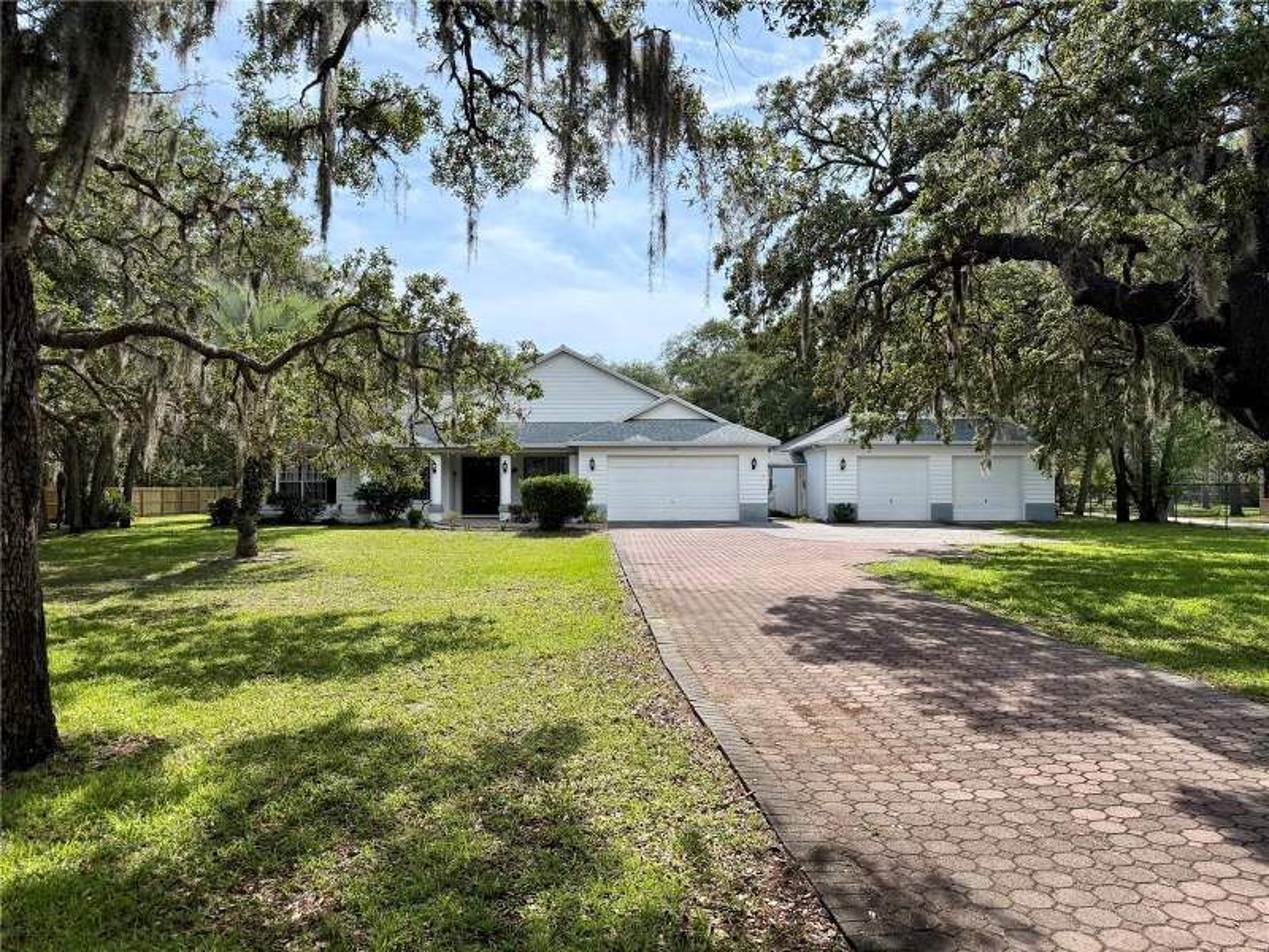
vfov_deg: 56.8
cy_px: 476
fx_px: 880
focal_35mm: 24
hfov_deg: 71.6
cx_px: 634
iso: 100
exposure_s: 1/5319
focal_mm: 6.76
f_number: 1.78
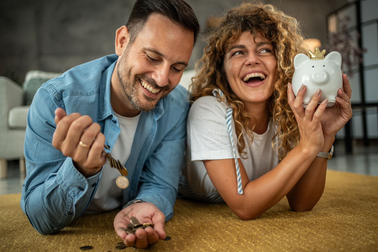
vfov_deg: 37.9
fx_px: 367
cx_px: 189
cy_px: 126
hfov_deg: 54.4
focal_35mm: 35
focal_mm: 35
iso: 800
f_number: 1.8
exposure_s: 1/640
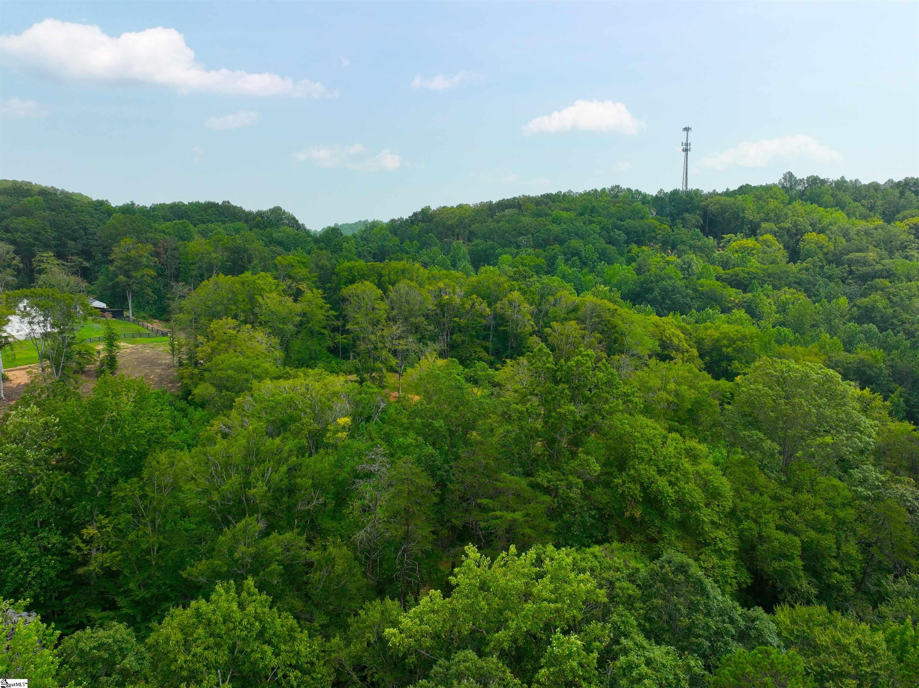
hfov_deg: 71.6
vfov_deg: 56.8
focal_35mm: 24
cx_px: 460
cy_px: 344
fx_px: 637
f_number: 2.8
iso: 140
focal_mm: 12.29
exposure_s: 1/240
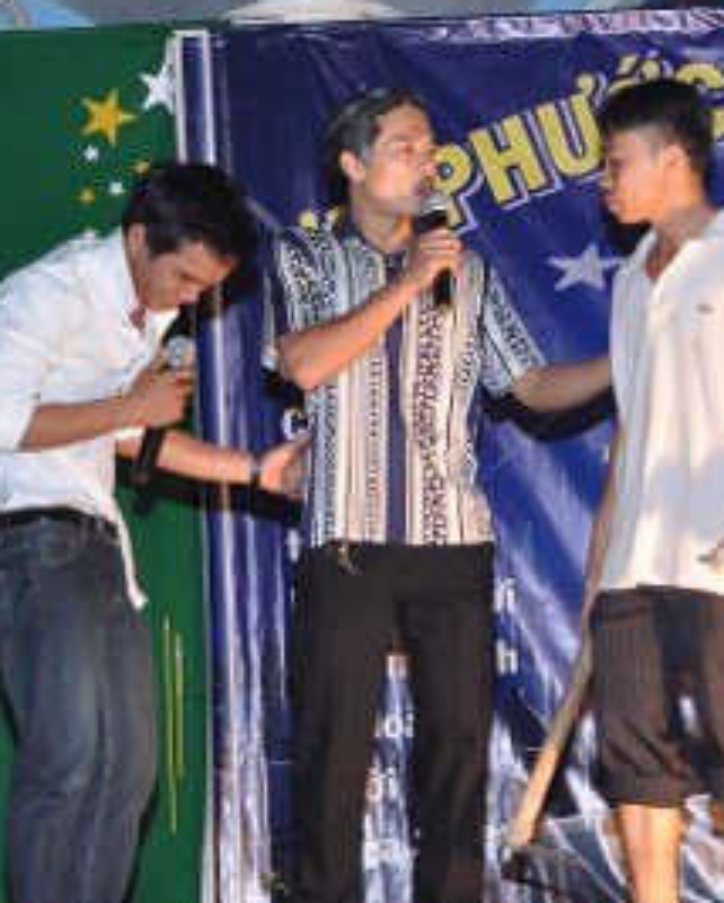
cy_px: 492
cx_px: 460
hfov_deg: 15.2
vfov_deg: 19.0
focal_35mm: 101
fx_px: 2702
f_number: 4.5
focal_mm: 32
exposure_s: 1/100
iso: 320
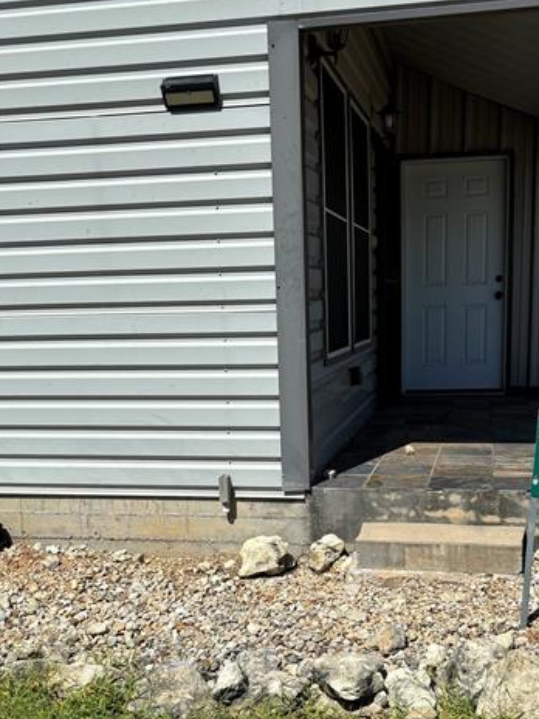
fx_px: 893
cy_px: 474
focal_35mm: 43
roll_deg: +0.1
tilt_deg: -12.6
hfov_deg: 33.5
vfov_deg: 43.3
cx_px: 311
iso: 50
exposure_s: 1/5952
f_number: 1.6
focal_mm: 5.96
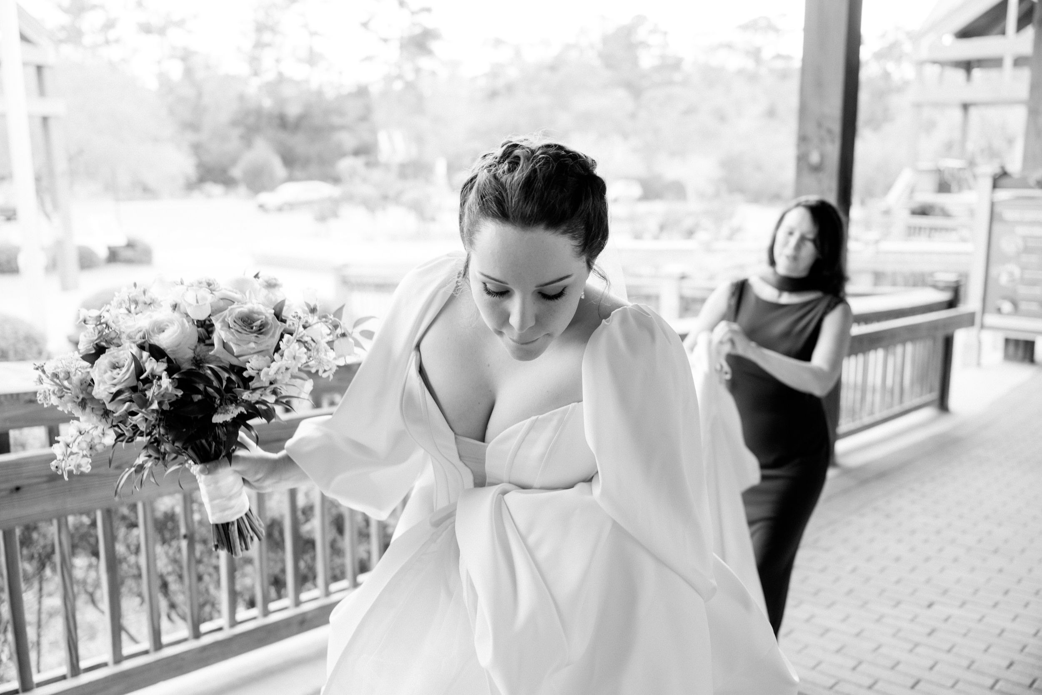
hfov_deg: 56.5
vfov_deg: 39.4
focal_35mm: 34
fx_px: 970
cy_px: 348
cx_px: 521
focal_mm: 33.5
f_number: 2.8
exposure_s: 1/250
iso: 500
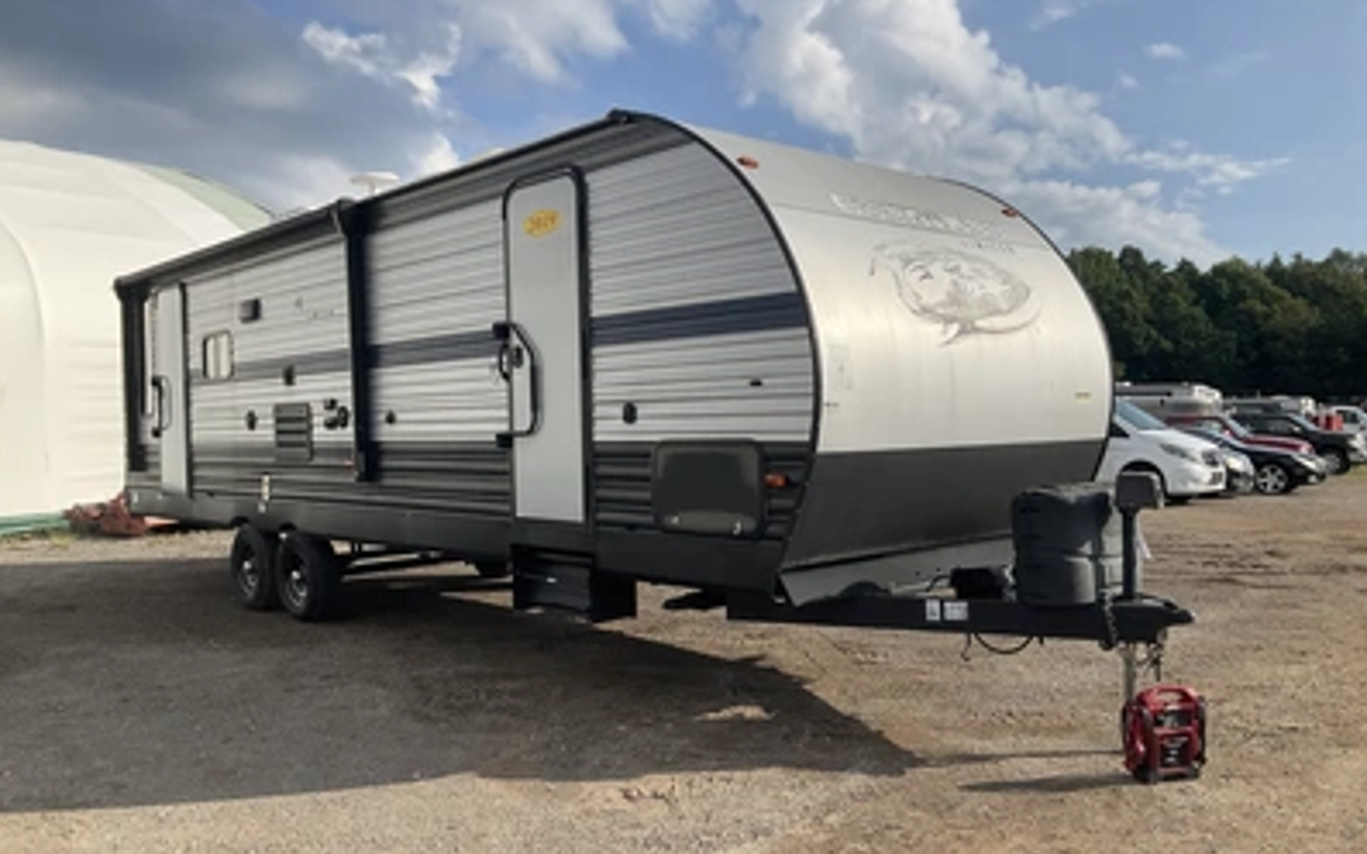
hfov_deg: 61.2
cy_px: 451
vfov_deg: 40.6
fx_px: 1155
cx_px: 682
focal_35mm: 31
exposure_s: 1/2141
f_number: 1.8
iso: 25
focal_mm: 3
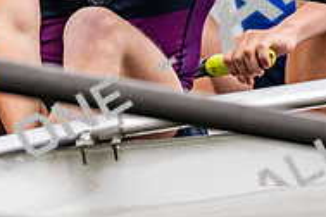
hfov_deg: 1.1
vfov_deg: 0.7
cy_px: -109
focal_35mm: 1844
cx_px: 66
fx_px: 16697
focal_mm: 600
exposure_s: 1/2500
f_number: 4
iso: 900
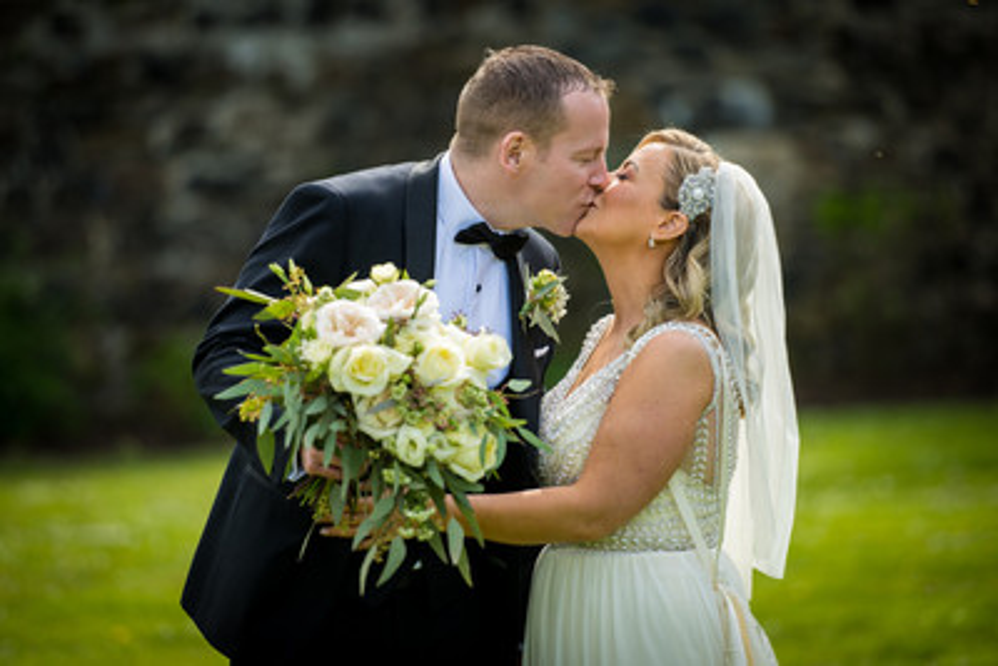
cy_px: 333
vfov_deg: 7.0
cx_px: 499
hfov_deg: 10.5
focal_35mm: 195
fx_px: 5407
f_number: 2.8
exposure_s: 1/1000
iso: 100
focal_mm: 195
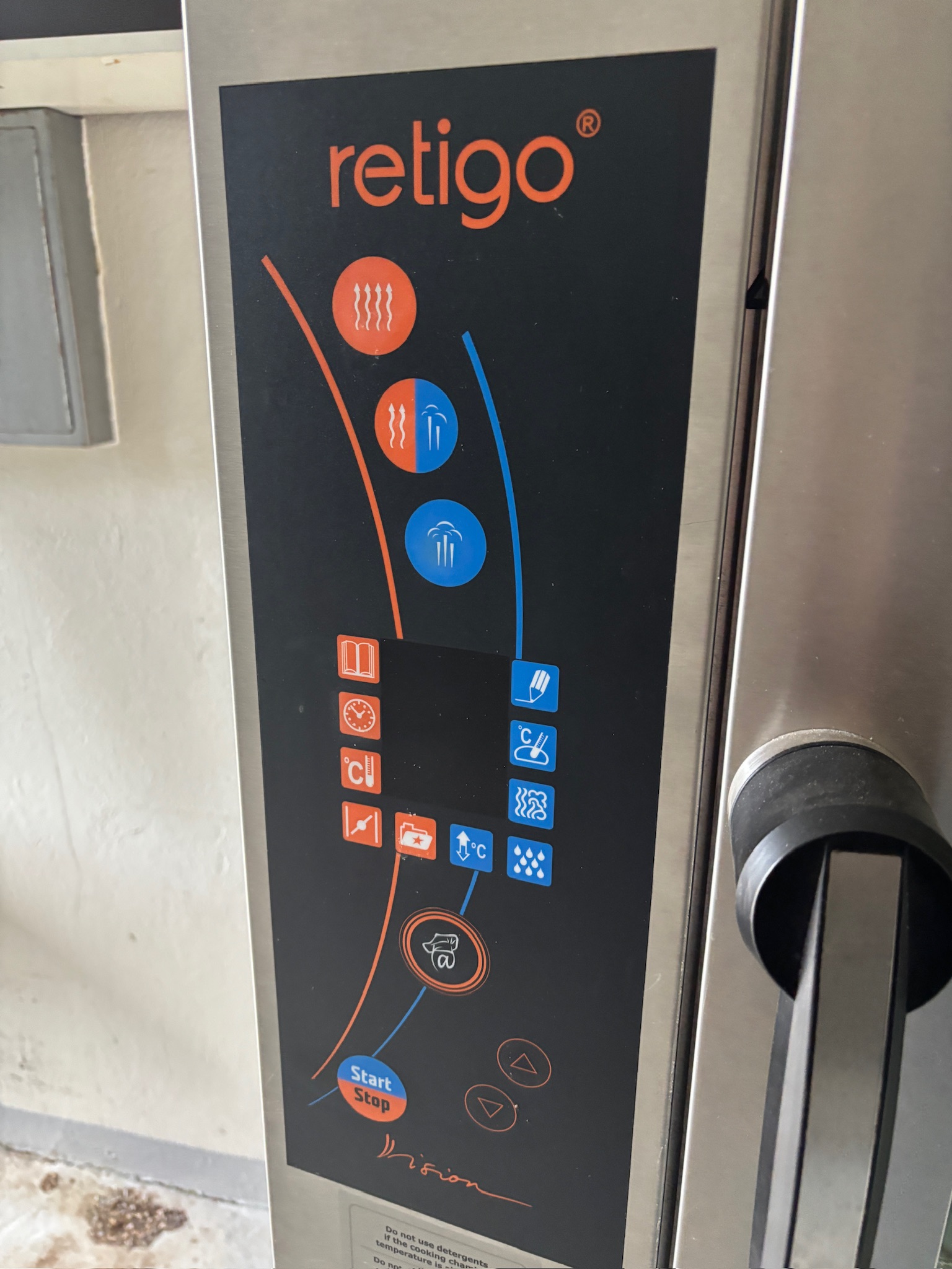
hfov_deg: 53.1
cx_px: 476
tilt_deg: -17.9
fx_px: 953
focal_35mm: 26
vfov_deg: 67.3
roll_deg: -1.0
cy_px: 634
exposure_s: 1/60
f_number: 1.6
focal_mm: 5.96
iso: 400
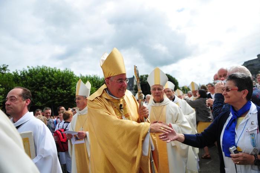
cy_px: 86
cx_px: 130
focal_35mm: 26
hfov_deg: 70.5
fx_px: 184
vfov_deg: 50.3
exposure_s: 1/5000
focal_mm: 17
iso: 320
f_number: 2.8
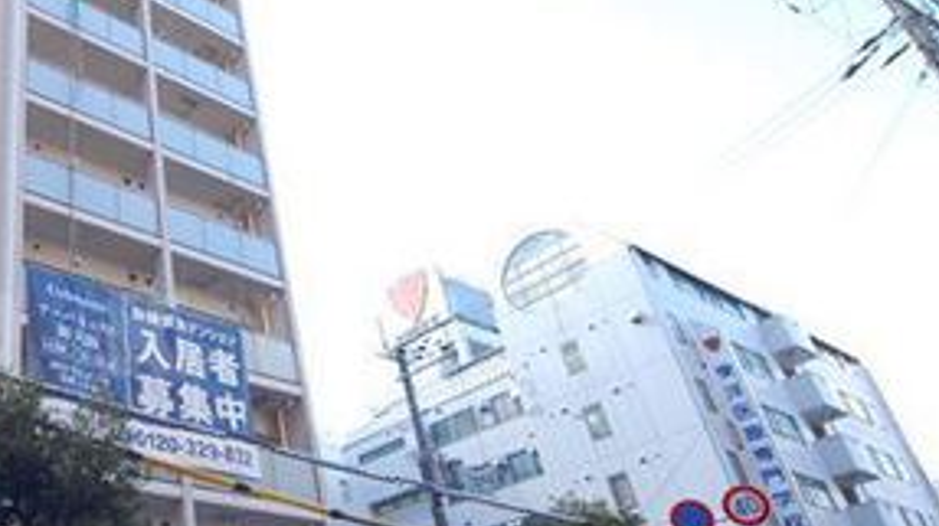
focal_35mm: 30
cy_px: 341
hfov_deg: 57.0
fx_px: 740
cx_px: 118
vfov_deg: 38.8
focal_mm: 8.5
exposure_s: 1/250
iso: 1600
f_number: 9
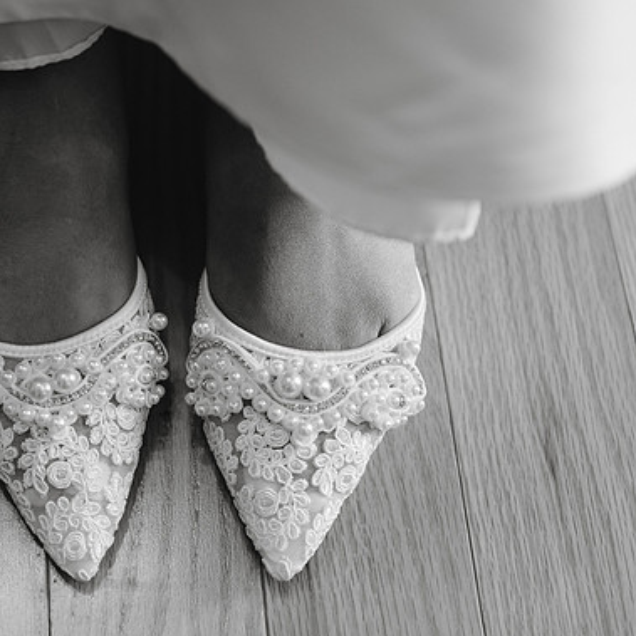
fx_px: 1351
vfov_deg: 26.5
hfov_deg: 26.3
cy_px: 321
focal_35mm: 65
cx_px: 191
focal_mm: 50
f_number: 3.2
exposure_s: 1/160
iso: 1250
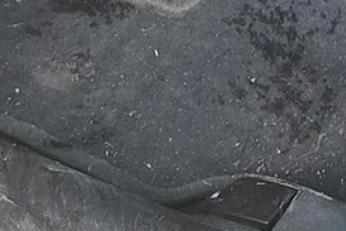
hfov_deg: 11.3
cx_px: 659
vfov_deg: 6.9
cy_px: -608
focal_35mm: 166
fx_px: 1595
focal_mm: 6.4
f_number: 1.8
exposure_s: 1/180
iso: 100
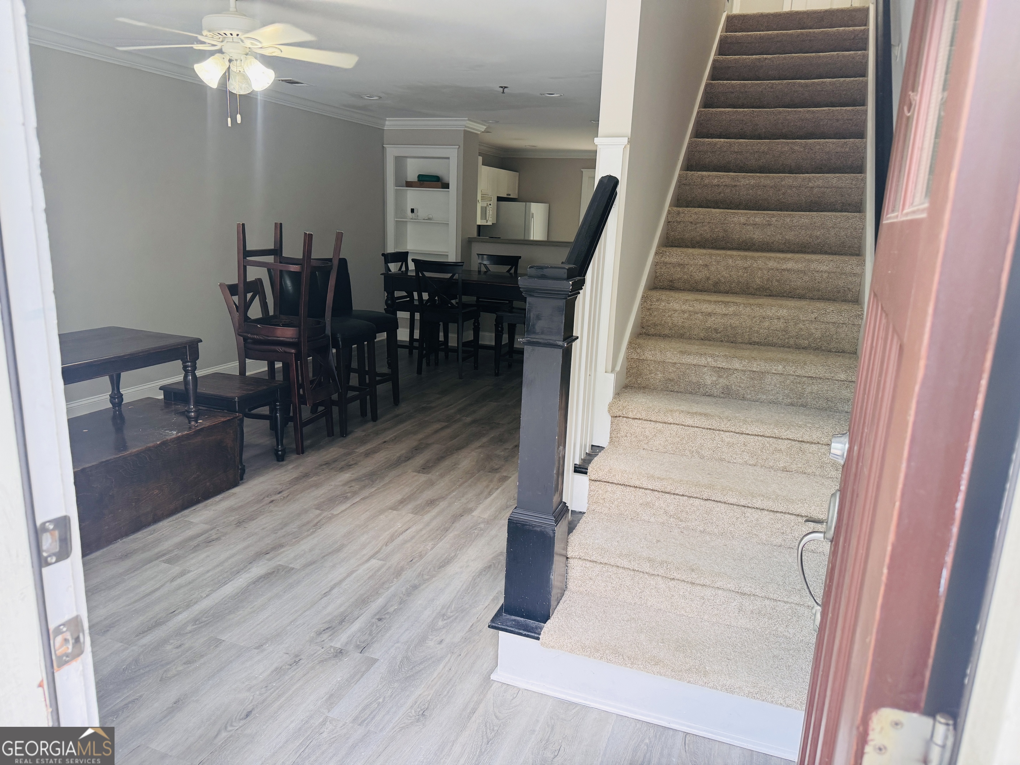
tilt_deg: -13.7
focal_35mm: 24
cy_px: 382
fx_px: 707
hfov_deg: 71.6
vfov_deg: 56.8
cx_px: 510
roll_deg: -1.9
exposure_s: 1/60
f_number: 1.78
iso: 160
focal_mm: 6.76
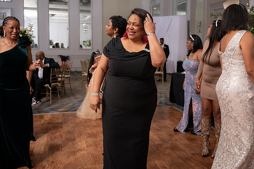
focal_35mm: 37
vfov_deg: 35.8
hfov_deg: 51.7
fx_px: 261
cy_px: 69
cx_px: 146
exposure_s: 1/250
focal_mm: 31
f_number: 2.8
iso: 2000
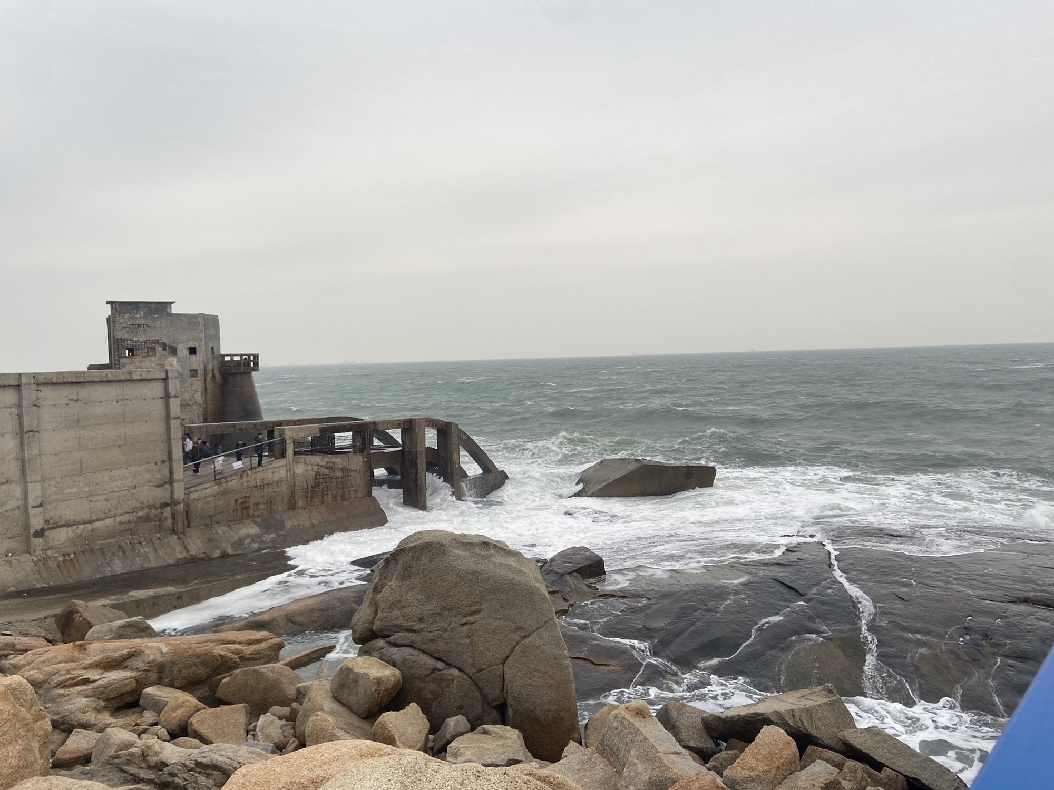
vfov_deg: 53.1
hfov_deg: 67.3
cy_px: 395
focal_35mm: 26
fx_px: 792
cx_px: 527
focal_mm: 4.25
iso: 32
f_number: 1.8
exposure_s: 1/148
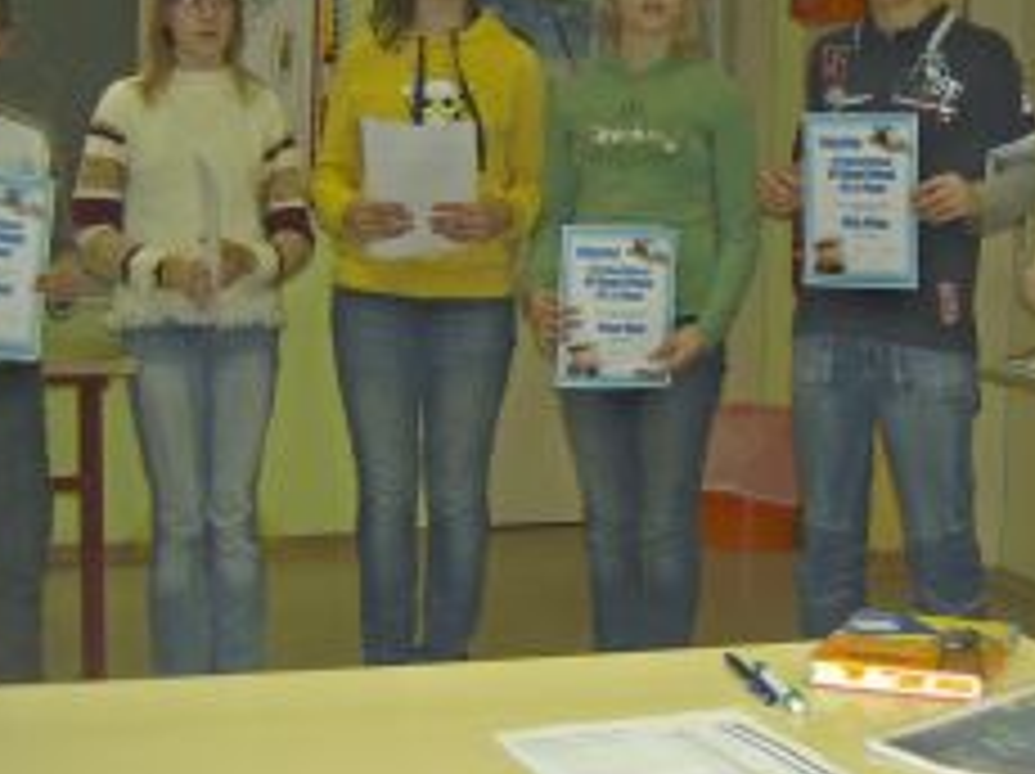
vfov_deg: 22.2
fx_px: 1971
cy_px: 297
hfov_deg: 28.8
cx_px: 828
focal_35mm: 66
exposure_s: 1/66.6
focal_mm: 6.4
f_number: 2.9
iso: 200
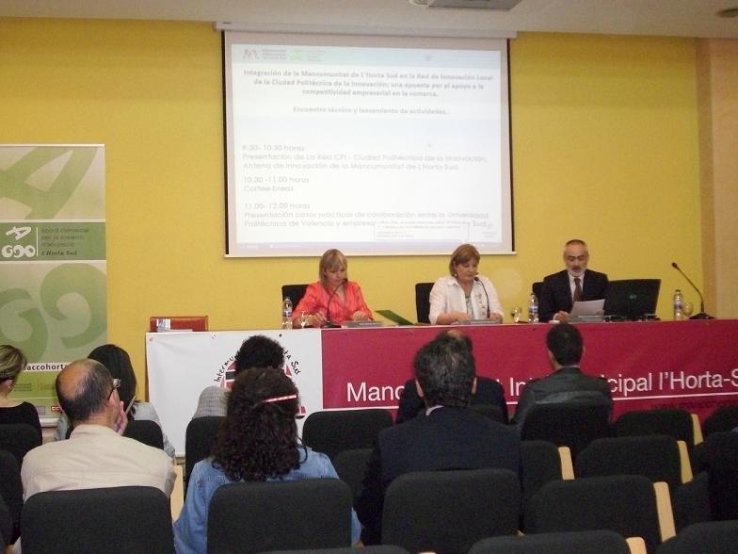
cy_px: 277
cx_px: 369
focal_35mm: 46
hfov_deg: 41.2
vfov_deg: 31.5
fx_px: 981
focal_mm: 9
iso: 400
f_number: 3.4
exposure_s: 1/60
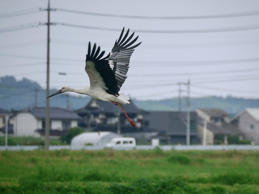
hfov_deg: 5.1
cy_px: 97
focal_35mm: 390
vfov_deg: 3.8
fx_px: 2917
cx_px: 130
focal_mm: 195
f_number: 5
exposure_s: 1/500
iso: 100
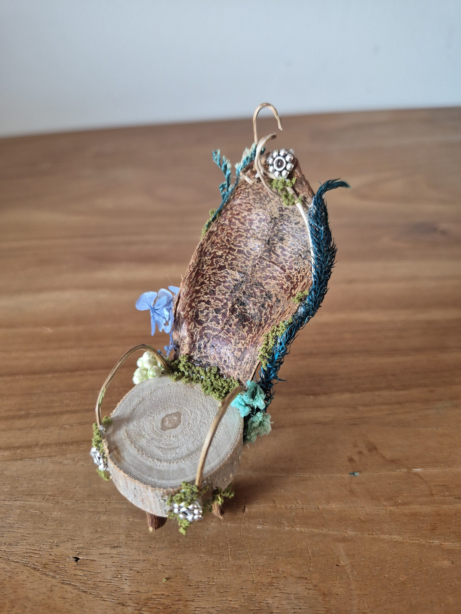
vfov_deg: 73.9
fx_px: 408
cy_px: 307
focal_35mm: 23
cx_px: 230
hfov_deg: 58.9
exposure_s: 1/100
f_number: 1.8
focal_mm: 5.4
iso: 320
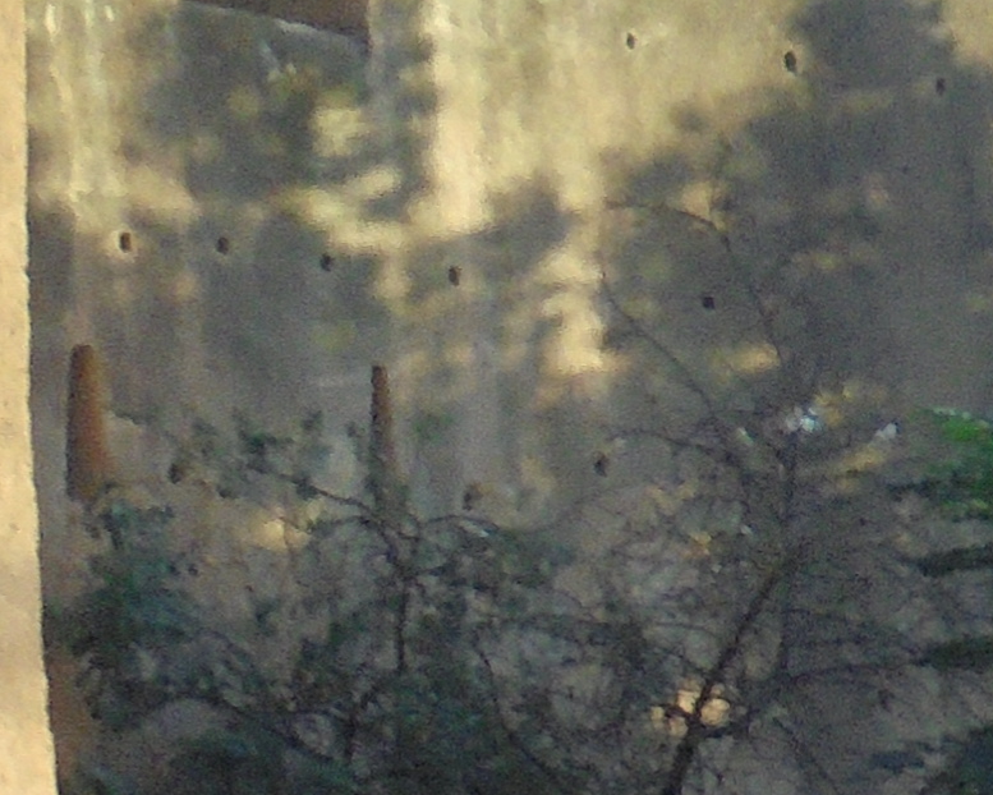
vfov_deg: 4.9
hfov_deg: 6.0
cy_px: 442
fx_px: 9319
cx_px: -726
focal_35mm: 317
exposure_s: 1/160
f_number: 4.8
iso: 160
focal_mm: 8.9
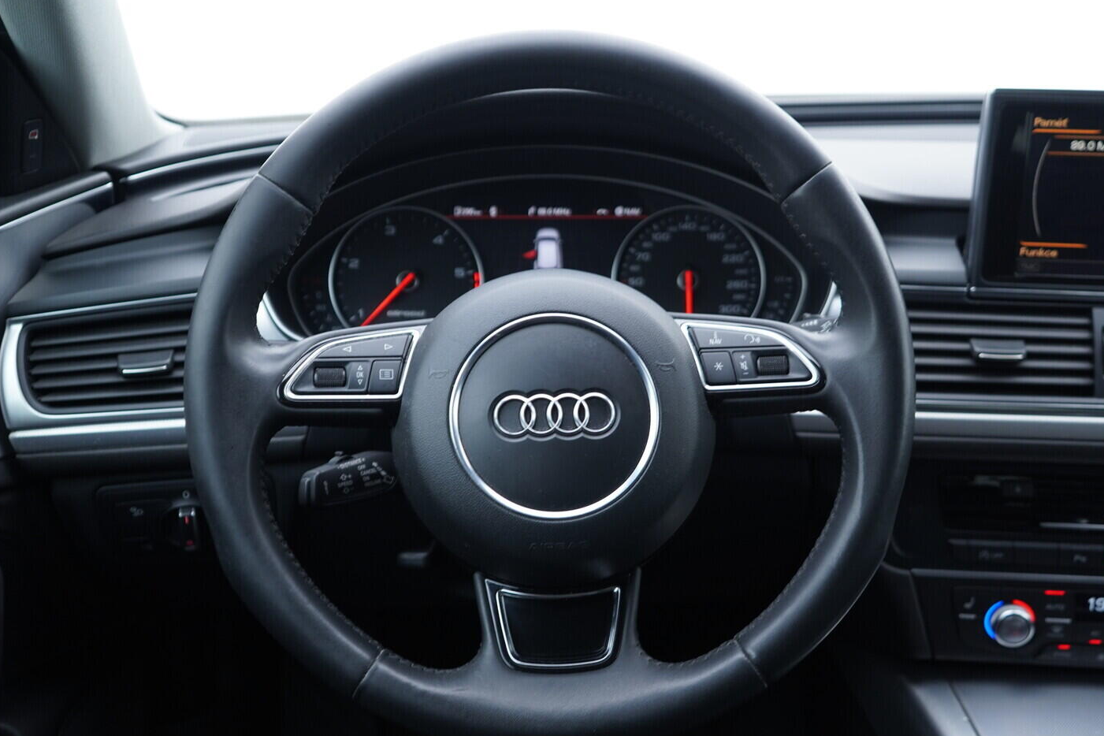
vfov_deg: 35.9
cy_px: 369
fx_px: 1135
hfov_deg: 51.9
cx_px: 559
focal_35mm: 37
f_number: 2.8
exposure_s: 1/40
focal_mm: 24
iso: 250
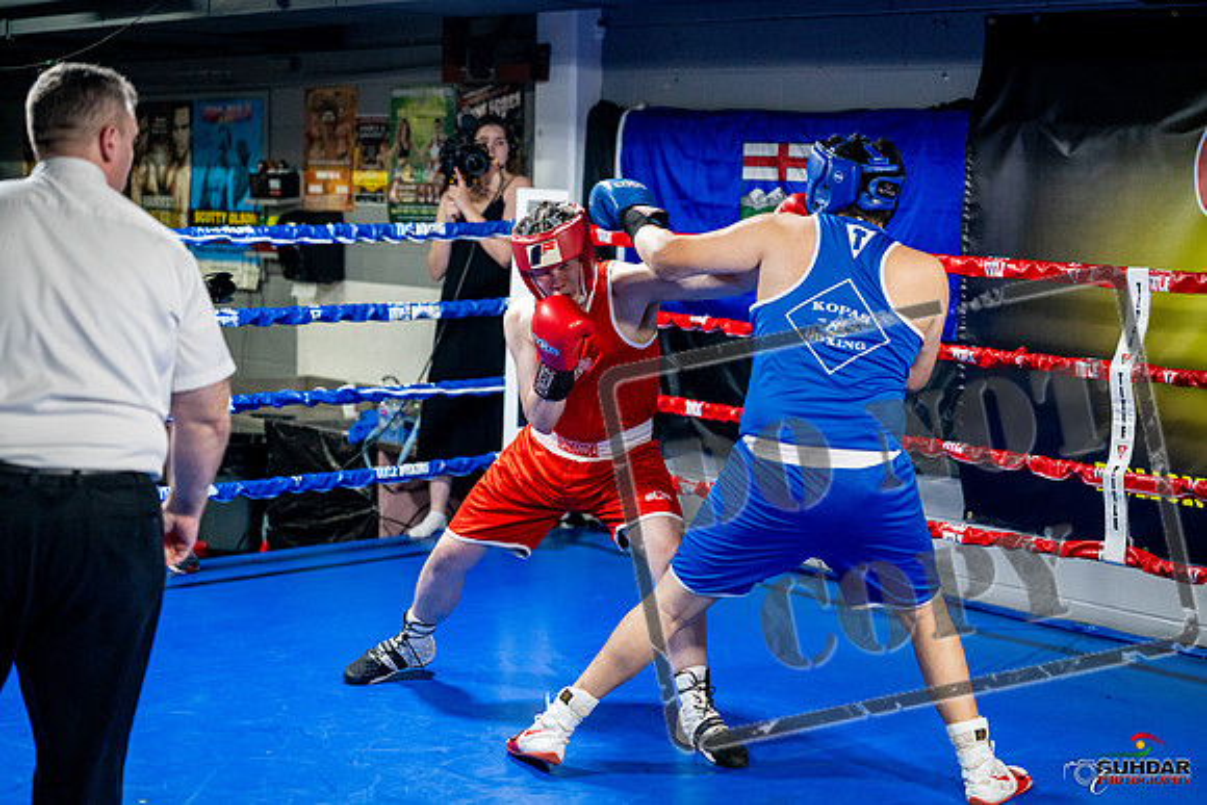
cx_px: 604
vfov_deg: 23.0
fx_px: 1979
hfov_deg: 33.9
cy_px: 402
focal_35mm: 59
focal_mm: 59
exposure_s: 1/1000
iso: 4000
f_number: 2
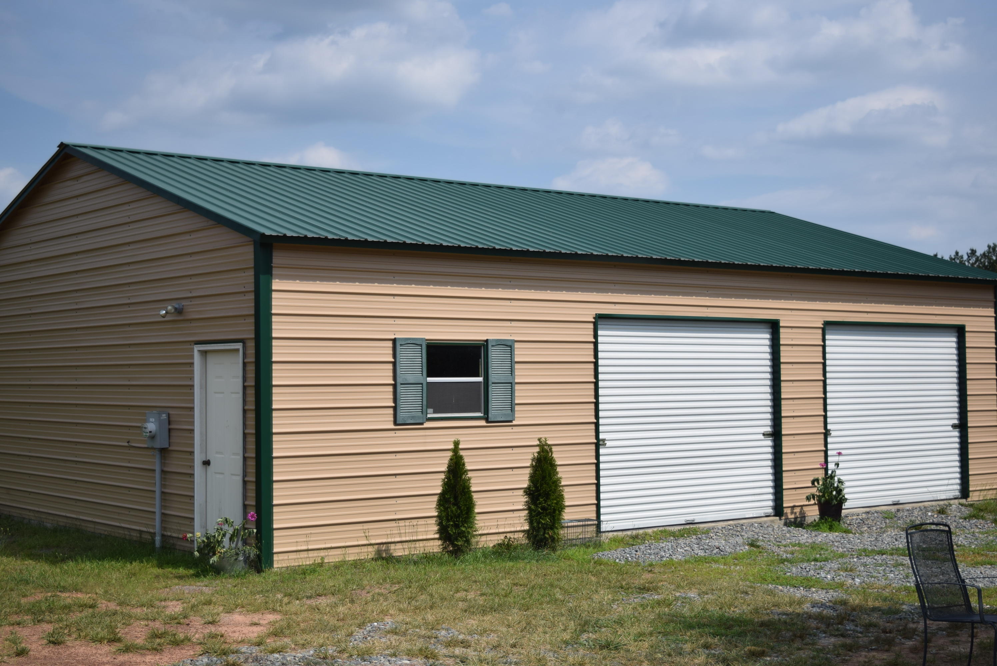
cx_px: 498
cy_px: 333
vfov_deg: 25.8
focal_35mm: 52
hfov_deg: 37.8
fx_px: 1455
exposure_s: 1/1250
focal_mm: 35
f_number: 4.5
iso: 100
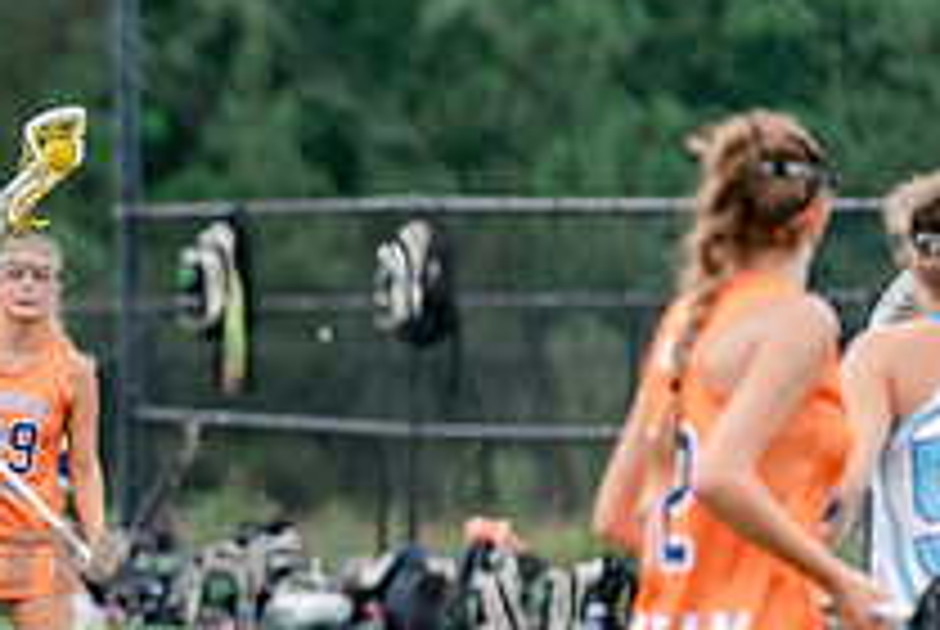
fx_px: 16813
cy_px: 522
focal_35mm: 643
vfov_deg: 2.1
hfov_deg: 3.2
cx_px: -410
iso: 250
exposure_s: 1/640
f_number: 3.2
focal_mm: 200
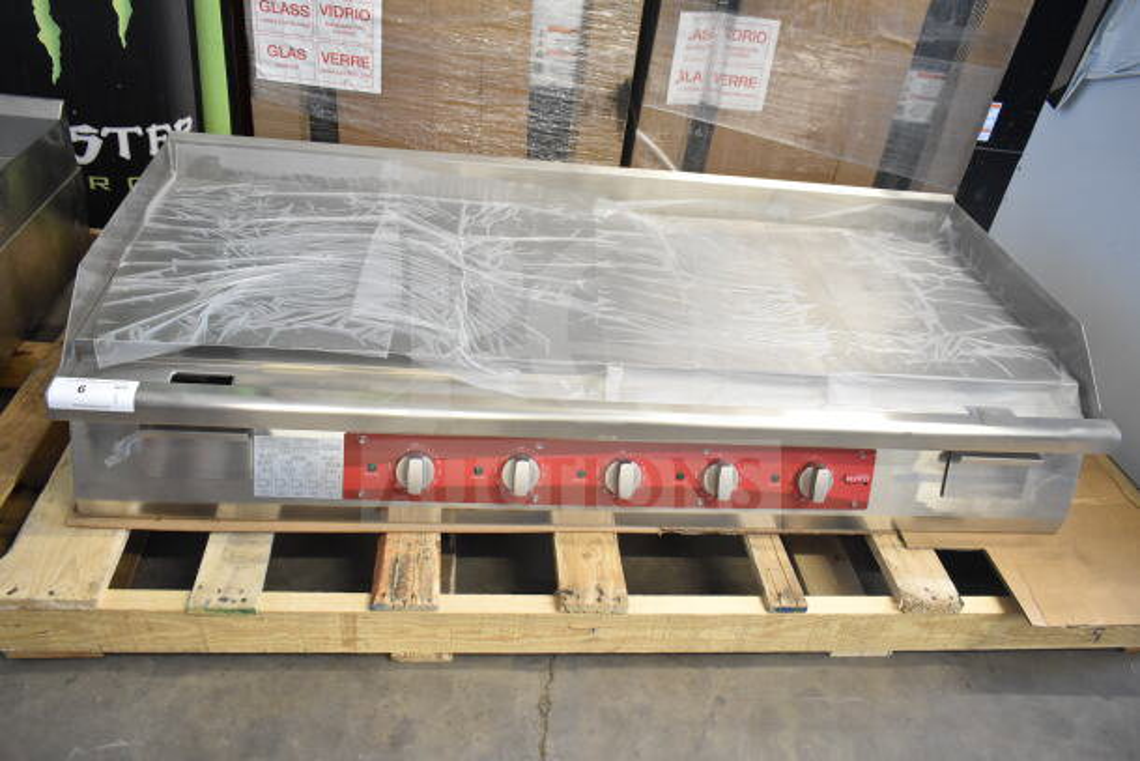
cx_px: 570
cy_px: 380
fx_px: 855
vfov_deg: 48.0
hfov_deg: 67.4
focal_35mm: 27
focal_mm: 18
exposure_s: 1/50
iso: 1600
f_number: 3.5
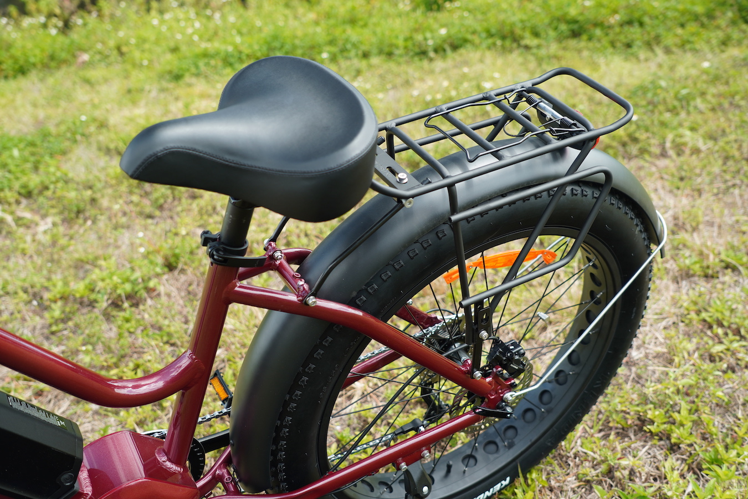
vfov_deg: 33.0
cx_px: 374
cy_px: 250
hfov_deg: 47.9
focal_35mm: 40
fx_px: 841
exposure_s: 1/100
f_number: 2.8
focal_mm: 27
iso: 100
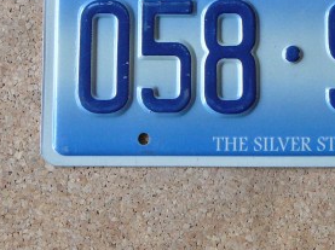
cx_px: 265
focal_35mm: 87
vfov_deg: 16.8
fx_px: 841
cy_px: 58
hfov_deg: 22.3
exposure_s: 1/15
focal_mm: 7
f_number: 3.3
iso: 200
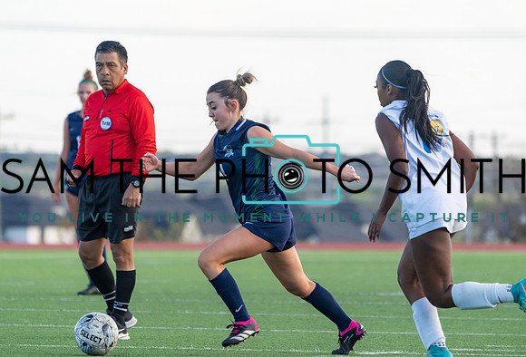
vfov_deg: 3.3
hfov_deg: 4.8
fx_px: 6234
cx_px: 268
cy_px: 179
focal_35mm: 424
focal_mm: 391
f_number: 8
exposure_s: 1/1250
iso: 1250
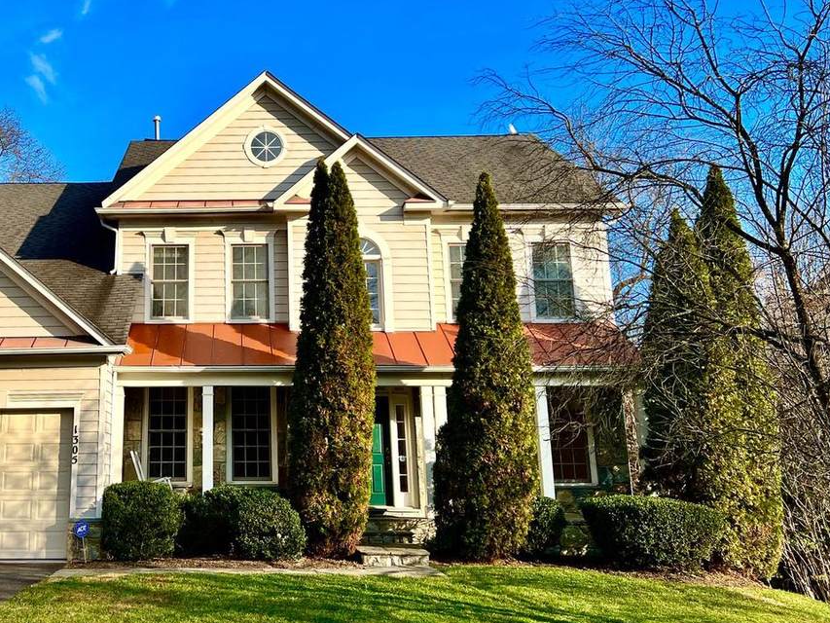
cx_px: 217
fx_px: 935
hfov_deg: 46.3
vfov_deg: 36.7
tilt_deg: +12.9
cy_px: 247
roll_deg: +1.6
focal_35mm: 39
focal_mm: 5.7
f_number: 1.5
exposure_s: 1/3571
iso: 50
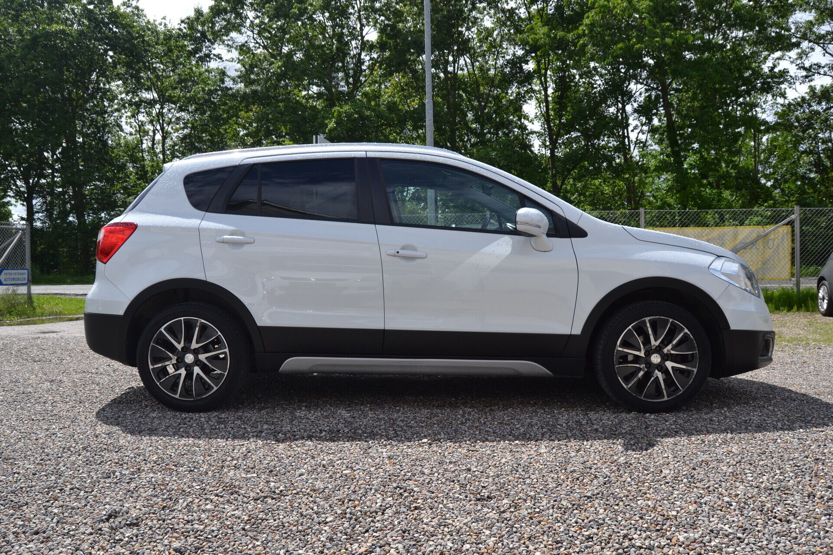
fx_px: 659
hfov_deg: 64.6
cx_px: 416
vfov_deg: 45.7
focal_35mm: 28
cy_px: 278
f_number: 9
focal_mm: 19
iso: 100
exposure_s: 1/320
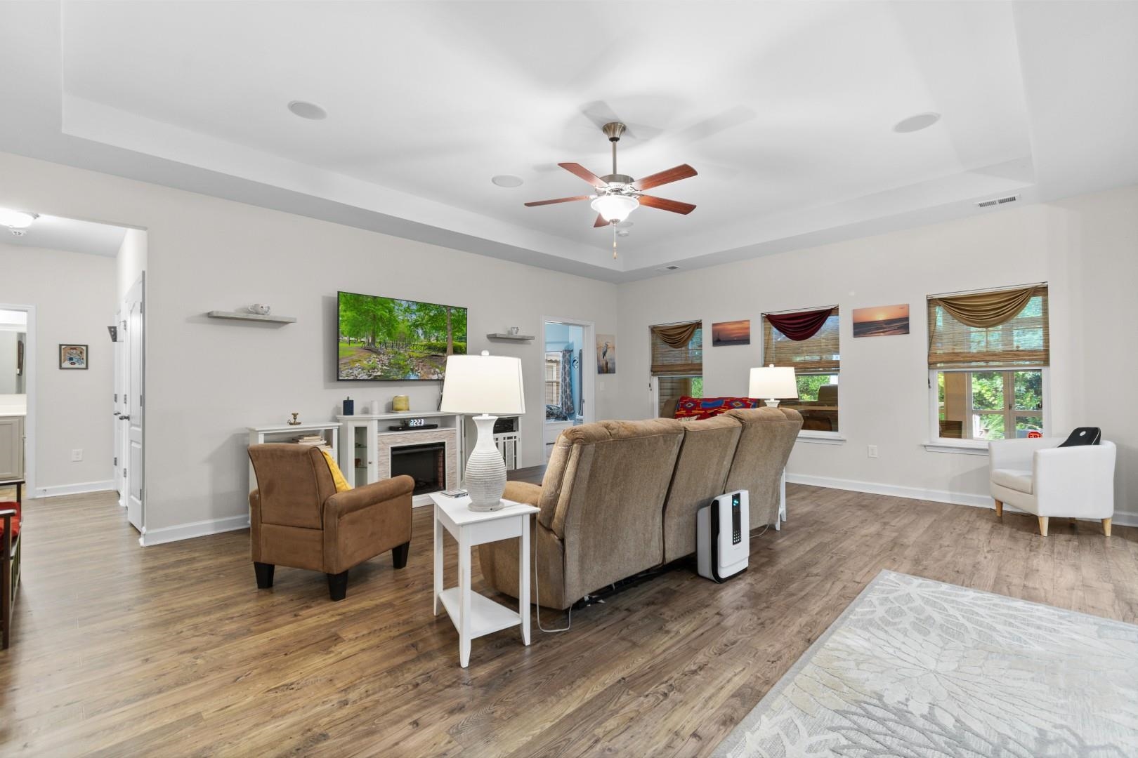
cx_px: 569
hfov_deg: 100.4
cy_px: 379
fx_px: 474
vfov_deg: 77.3
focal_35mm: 15
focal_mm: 10
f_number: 4.5
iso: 100
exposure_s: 1/2
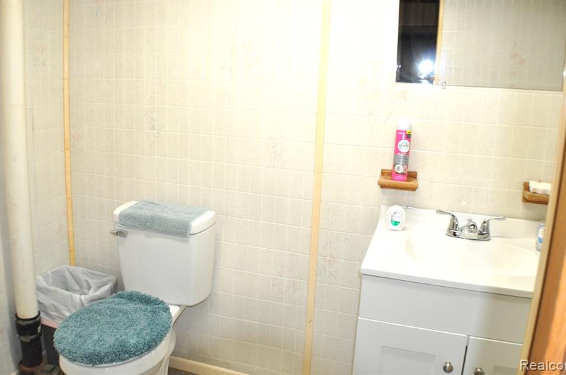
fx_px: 628
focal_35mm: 40
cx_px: 244
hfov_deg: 48.4
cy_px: 148
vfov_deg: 33.2
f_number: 3.8
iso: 800
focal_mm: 22
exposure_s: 1/60
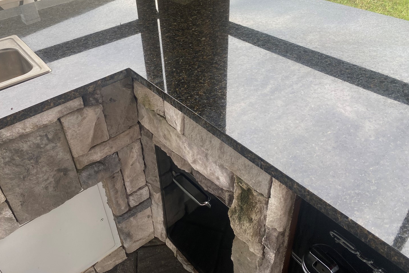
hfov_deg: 61.8
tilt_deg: -36.9
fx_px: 341
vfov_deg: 43.3
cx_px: 183
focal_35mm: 30
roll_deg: +3.8
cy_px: 104
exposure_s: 1/122
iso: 40
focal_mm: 4.25
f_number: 1.8
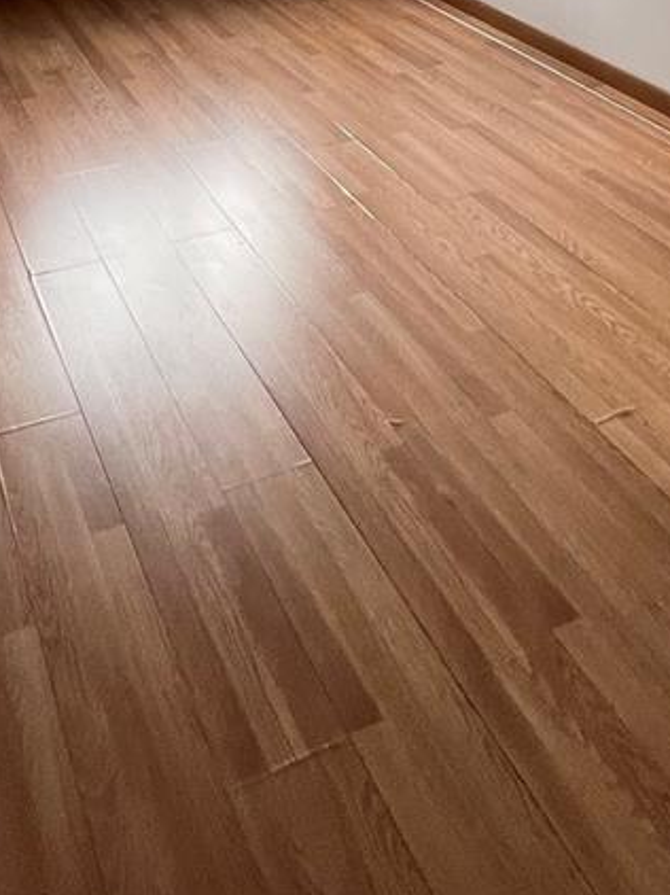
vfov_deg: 35.4
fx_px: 956
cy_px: -252
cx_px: 197
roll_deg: +0.4
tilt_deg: -3.7
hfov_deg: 38.0
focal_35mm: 37
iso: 64
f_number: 1.8
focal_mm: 1.57
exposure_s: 1/99
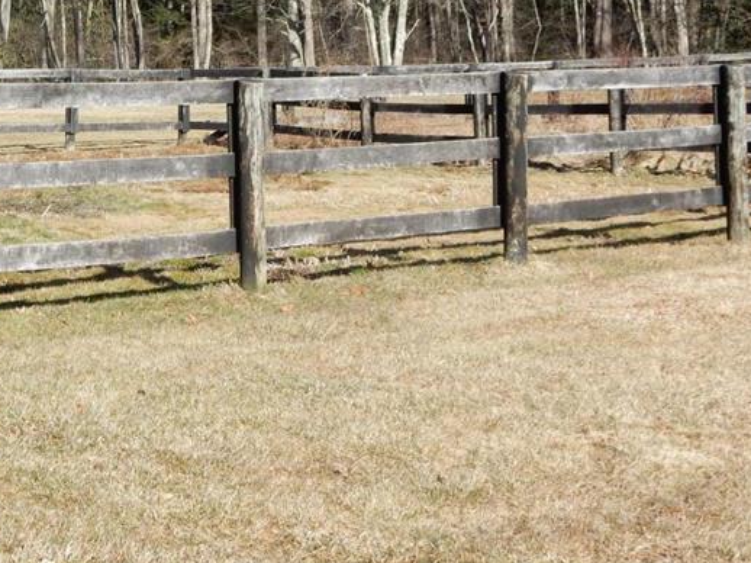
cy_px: 88
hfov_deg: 22.4
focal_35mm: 85
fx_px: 1843
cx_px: 47
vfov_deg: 17.2
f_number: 4.2
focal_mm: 7.6
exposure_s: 1/640
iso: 125
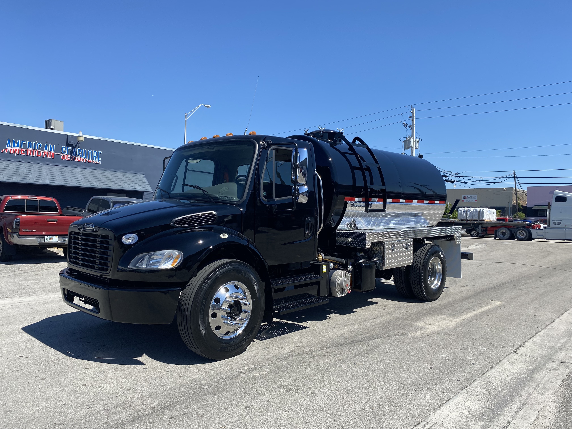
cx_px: 286
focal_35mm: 26
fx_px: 430
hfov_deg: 67.3
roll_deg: -1.1
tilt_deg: +0.4
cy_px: 214
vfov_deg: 53.1
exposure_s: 1/2688
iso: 32
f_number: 1.8
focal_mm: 4.25
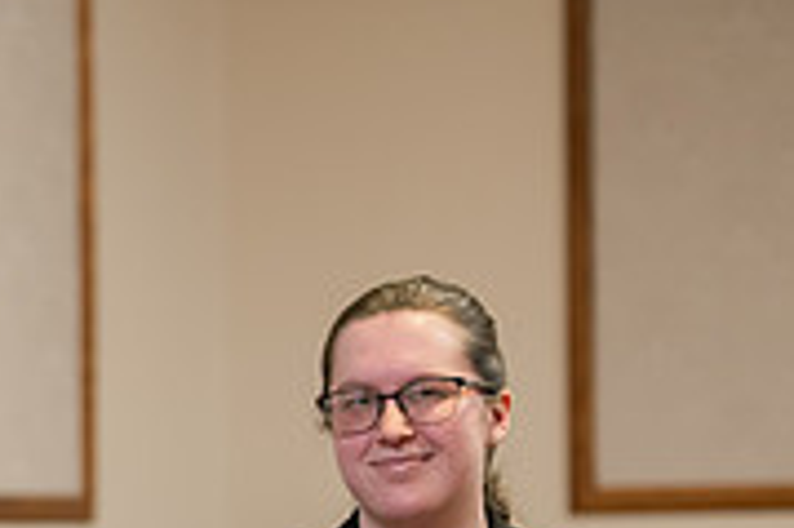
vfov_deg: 4.6
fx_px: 6566
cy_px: 739
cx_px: -417
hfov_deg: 6.8
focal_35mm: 298
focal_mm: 92
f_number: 3.2
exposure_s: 1/125
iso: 1000
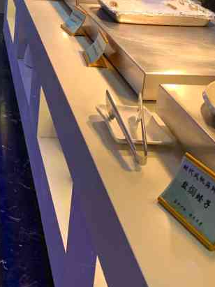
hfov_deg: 23.4
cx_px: -16
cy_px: -10
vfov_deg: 30.1
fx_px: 489
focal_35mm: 59
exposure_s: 1/50
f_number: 1.8
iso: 50
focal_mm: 4.25
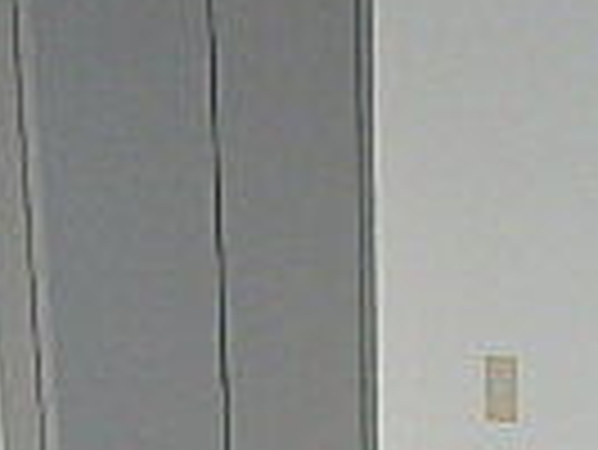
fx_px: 1746
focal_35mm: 101
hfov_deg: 19.2
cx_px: 499
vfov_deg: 13.5
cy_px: 738
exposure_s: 1/60
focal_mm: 3.7
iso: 160
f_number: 3.5
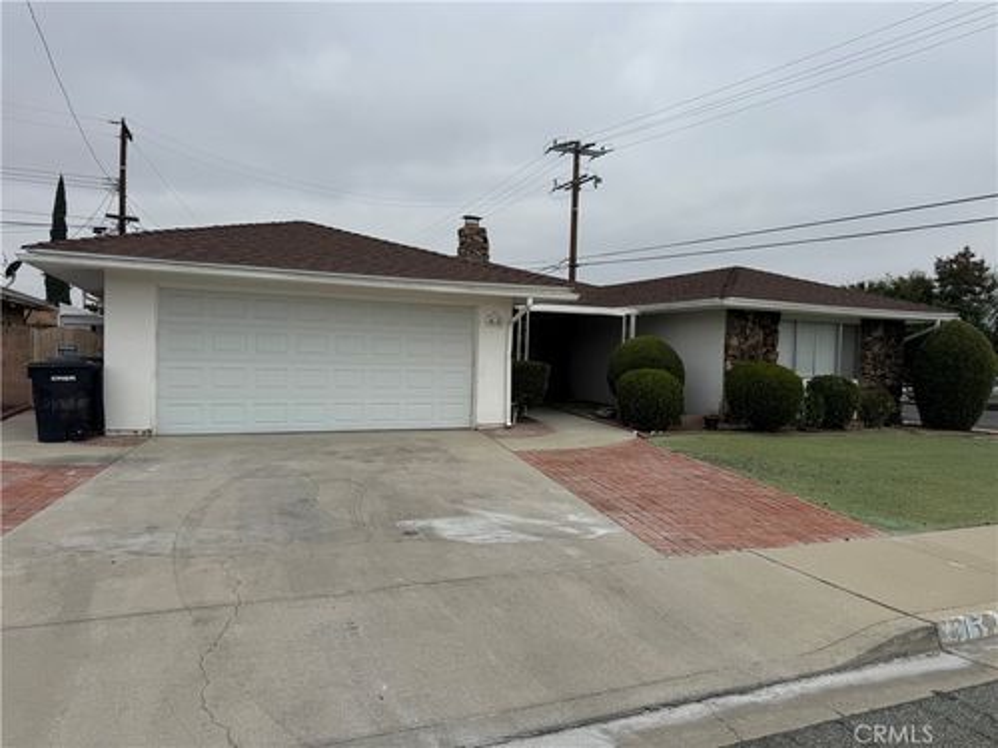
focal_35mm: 24
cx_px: 499
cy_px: 374
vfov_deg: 56.8
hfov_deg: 71.6
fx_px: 692
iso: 80
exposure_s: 1/6410
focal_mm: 6.76
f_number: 1.78
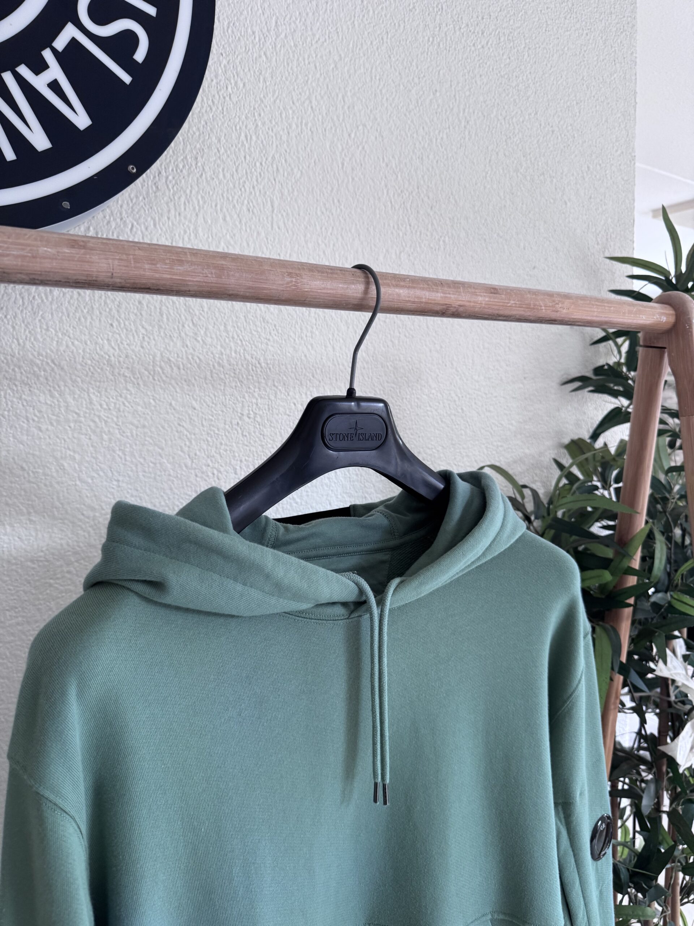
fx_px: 642
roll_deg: +1.2
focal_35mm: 24
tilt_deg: -4.5
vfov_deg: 71.6
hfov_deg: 56.8
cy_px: 463
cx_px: 347
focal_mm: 6.76
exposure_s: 1/69
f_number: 1.78
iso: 200
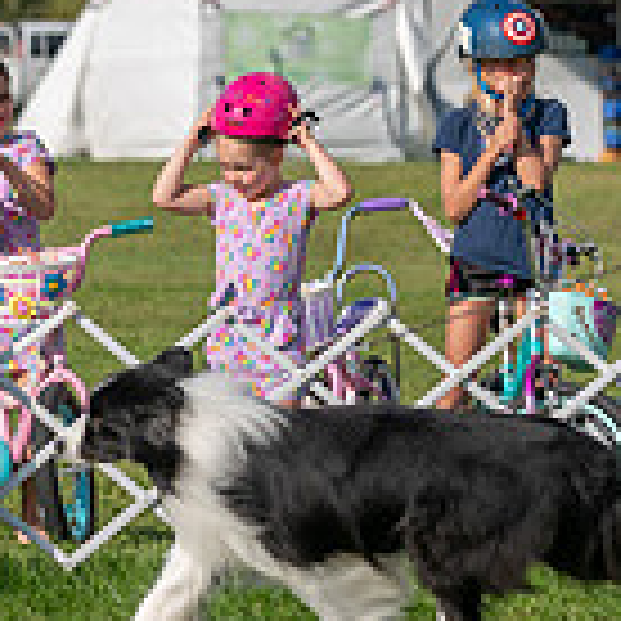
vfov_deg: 4.0
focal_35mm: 436
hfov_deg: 4.0
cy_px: 54
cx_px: 122
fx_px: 8849
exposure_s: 1/1250
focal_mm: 122
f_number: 4
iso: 100
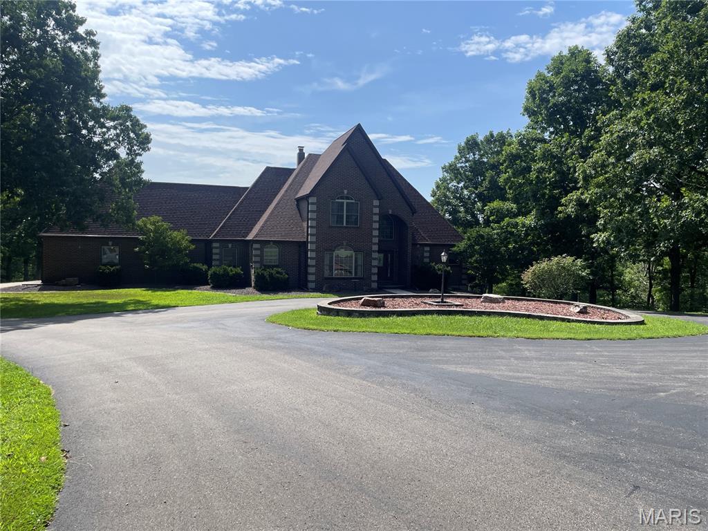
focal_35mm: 26
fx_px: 532
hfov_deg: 67.3
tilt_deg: -2.0
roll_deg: -1.1
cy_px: 266
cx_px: 354
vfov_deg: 53.1
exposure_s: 1/4000
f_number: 1.6
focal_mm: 4.2
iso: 32
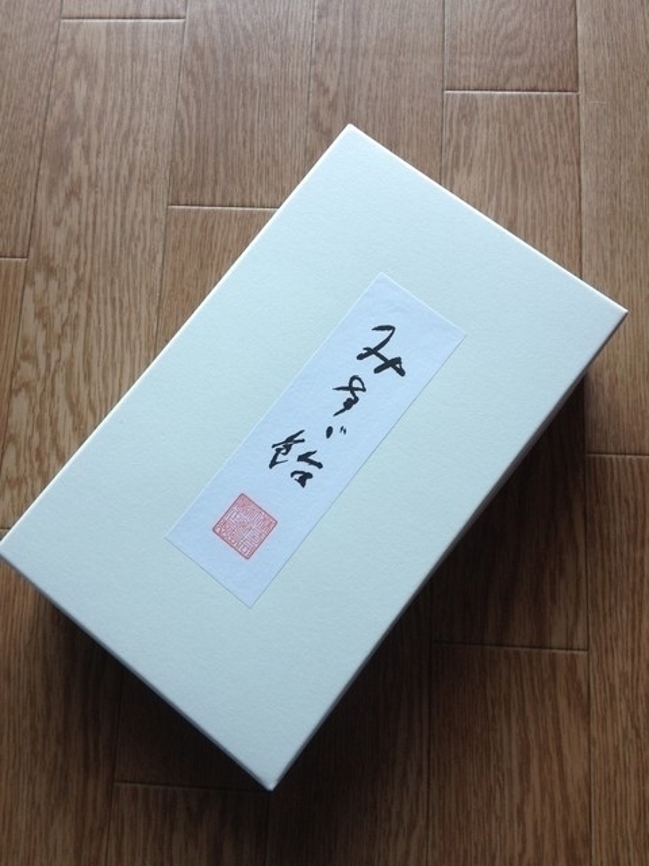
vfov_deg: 52.6
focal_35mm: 35
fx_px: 875
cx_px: 324
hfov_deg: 40.7
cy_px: 433
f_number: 2.4
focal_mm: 4.28
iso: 64
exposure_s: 1/60
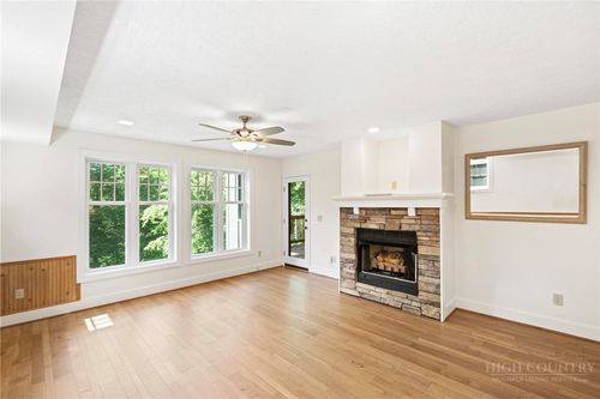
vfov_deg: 73.7
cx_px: 300
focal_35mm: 16
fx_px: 267
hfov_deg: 96.8
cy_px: 200
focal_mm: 16
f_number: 6.3
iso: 6400
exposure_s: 1/60
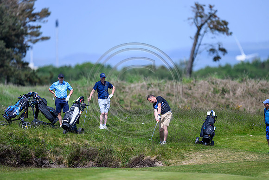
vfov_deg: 2.5
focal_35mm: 560
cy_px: 90
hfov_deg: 3.7
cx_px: 134
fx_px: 4185
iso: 500
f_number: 4.5
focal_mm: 560
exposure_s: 1/4000
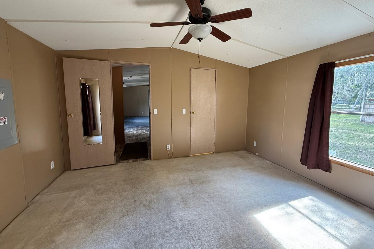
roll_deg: -0.9
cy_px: 116
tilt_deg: -5.0
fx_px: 156
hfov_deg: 100.4
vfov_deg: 77.2
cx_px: 192
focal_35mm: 15
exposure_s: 1/99
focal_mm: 2.22
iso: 250
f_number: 2.2
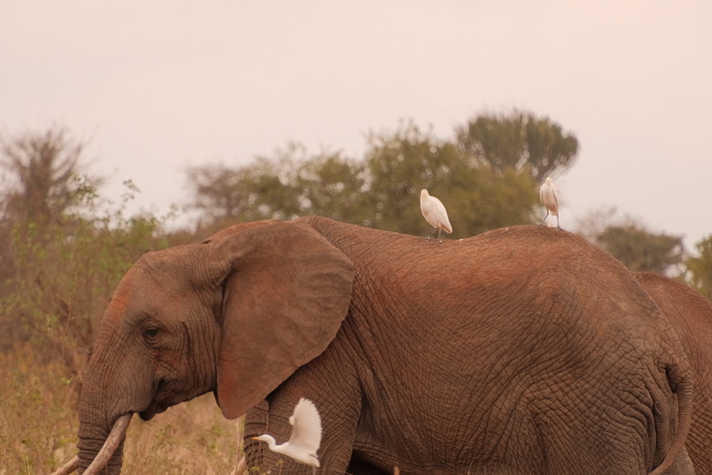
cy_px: 309
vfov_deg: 2.1
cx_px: 368
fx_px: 12719
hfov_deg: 3.2
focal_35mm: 643
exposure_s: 1/450
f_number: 6.3
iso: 320
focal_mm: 300
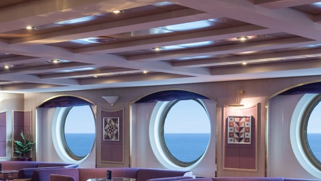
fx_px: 570
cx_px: 186
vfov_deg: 17.8
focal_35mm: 67
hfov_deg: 31.4
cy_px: 152
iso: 400
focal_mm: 35
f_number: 11
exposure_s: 1/4
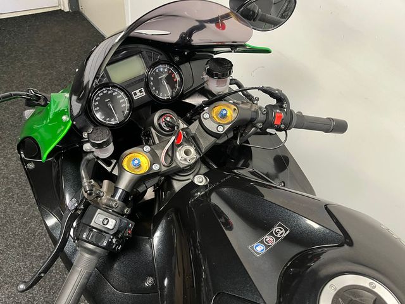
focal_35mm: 26
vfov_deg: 53.1
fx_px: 304
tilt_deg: -47.3
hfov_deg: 67.3
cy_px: 152
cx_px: 202
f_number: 1.6
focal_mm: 5.1
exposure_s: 1/50
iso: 200
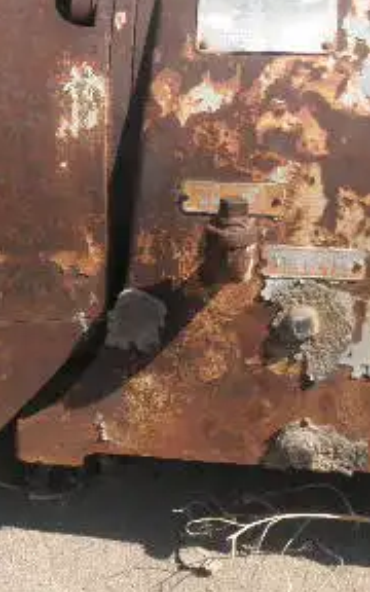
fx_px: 1065
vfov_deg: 30.9
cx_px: 39
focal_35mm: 66
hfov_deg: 19.4
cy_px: 210
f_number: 8.5
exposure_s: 1/80
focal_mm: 5
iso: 64
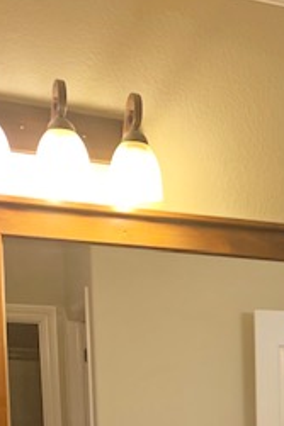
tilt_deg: -5.6
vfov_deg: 25.9
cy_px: 524
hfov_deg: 18.7
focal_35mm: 69
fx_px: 818
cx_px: 333
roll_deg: -0.3
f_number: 1.8
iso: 200
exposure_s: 1/60
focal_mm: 4.25
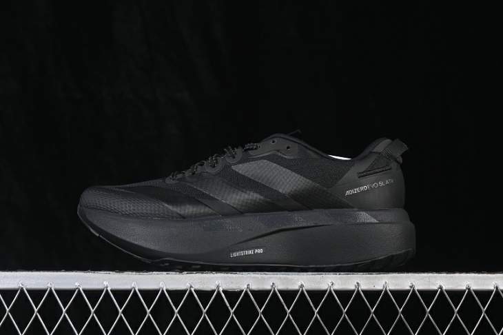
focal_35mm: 75
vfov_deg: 18.2
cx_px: 252
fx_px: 1047
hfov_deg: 27.0
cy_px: 168
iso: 160
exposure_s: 1/60
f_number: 6.3
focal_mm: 50
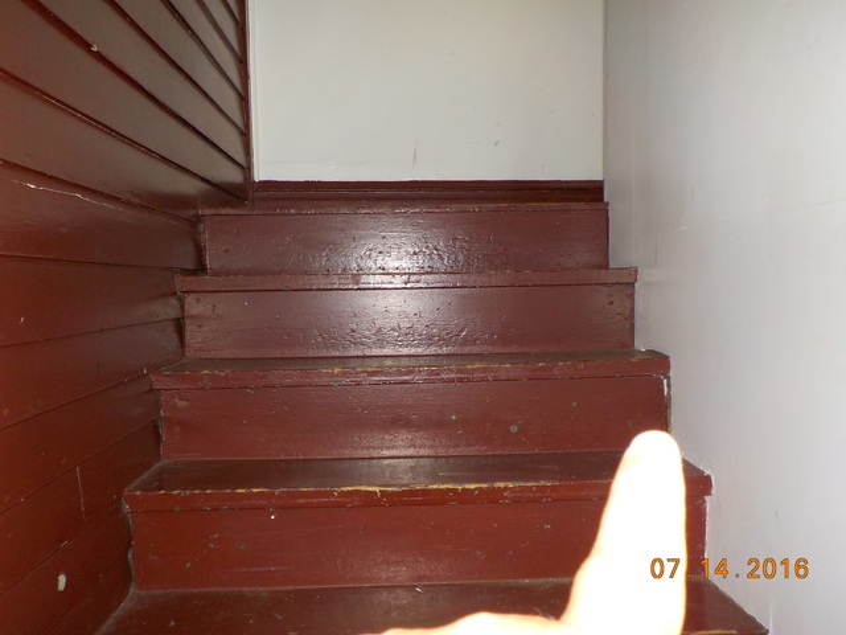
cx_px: 423
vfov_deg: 46.8
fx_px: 733
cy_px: 318
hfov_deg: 60.0
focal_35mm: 30
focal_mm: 4.1
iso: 200
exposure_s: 1/30
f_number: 3.3
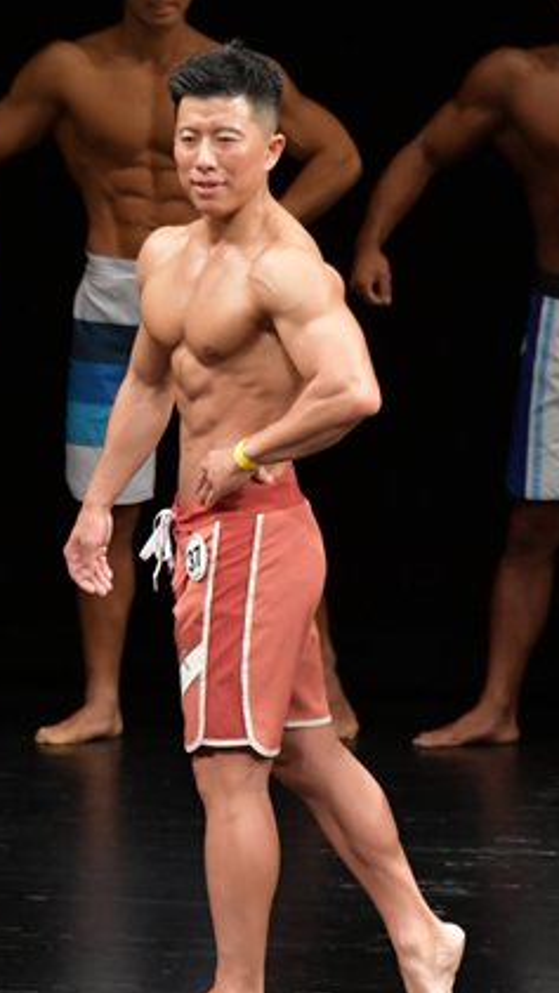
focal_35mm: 550
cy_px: 550
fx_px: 14484
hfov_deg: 2.2
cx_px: 235
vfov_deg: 3.9
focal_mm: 190
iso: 3200
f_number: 5.6
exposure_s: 1/400
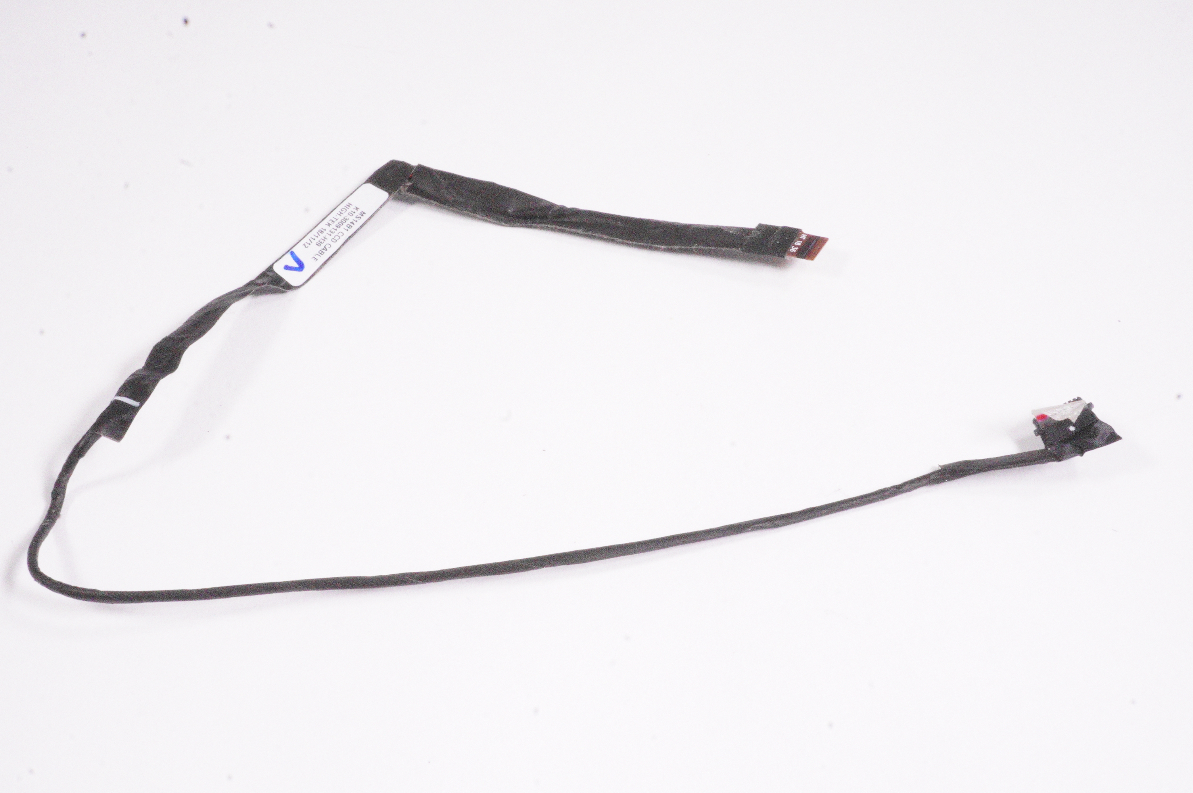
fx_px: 1639
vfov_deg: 27.2
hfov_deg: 40.0
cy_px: 396
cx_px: 596
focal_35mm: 50
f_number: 29
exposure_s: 1/200
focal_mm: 33
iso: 12800
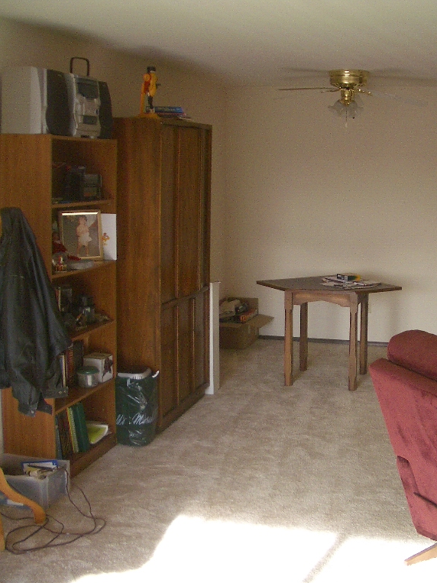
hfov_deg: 30.2
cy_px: 292
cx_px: 340
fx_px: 791
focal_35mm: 47
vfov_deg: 40.4
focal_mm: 5.8
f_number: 2.6
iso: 100
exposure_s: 1/125
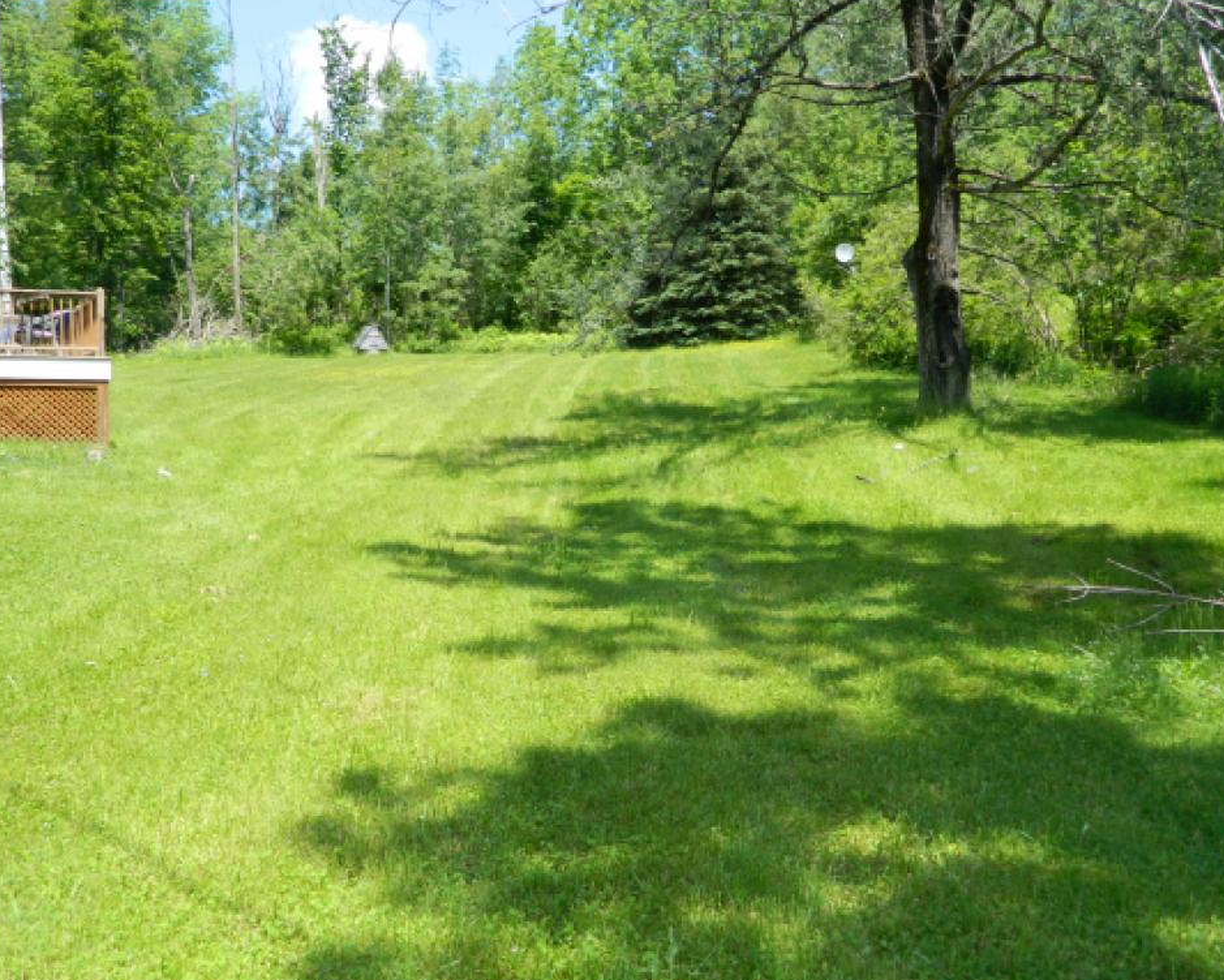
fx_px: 1196
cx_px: 574
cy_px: 489
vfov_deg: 44.6
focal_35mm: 33
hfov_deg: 54.2
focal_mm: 5.6
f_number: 3.2
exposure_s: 1/500
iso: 110
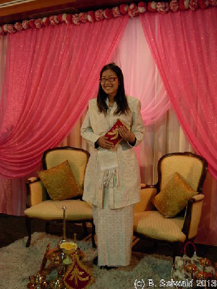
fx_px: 318
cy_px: 144
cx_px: 108
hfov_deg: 37.7
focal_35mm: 38
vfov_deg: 49.0
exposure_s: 1/17.9
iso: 79
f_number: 2.9
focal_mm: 6.3
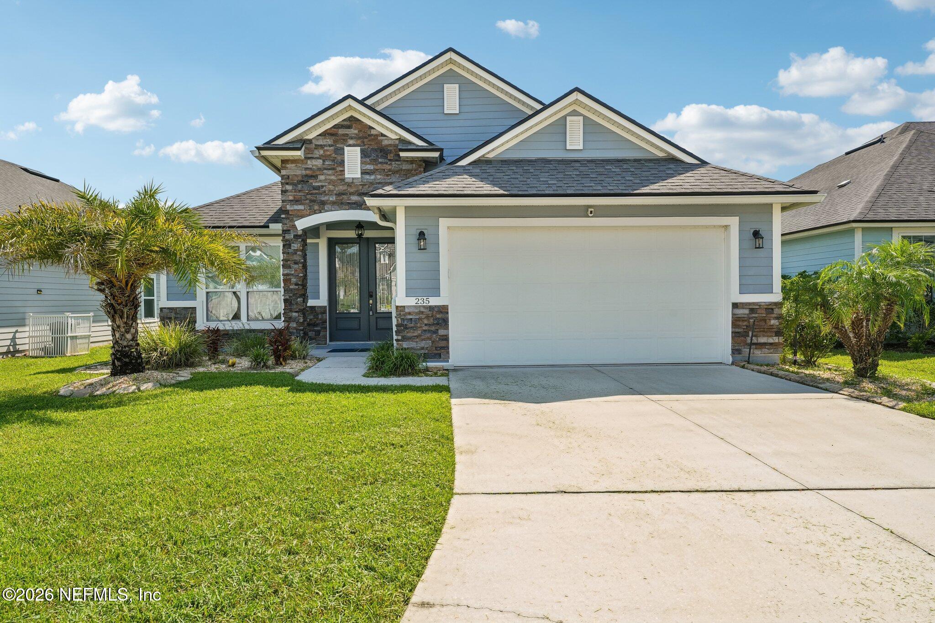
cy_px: 312
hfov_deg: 73.7
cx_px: 468
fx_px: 623
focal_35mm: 24
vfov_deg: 53.1
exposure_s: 1/200
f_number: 10
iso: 400
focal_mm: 24
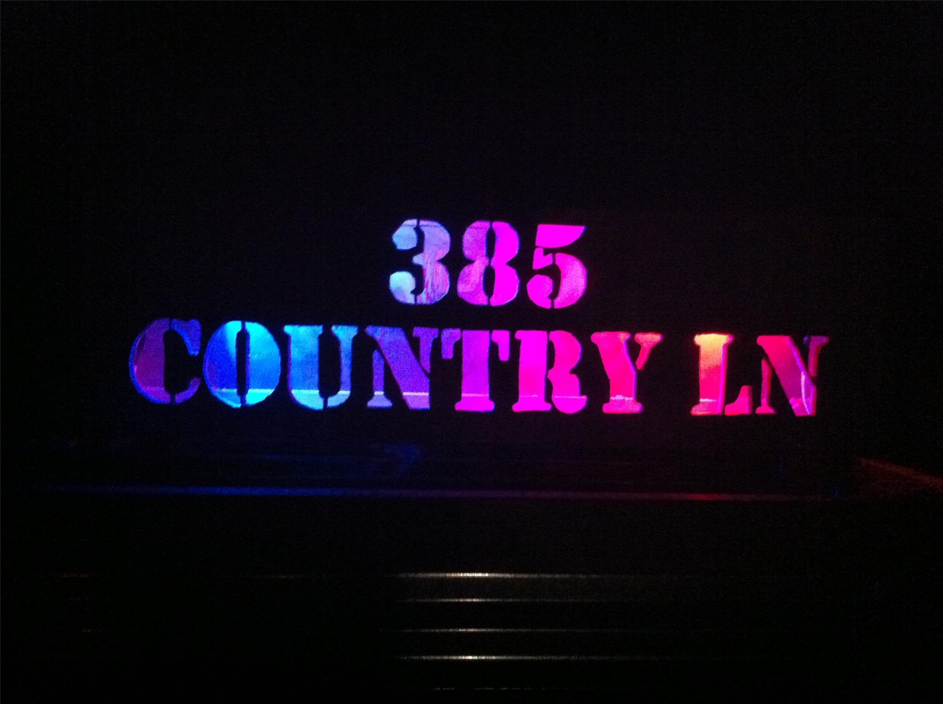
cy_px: 352
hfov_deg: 52.7
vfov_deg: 40.6
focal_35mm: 35
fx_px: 952
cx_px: 472
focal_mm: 3.85
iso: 1000
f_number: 2.8
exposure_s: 1/15
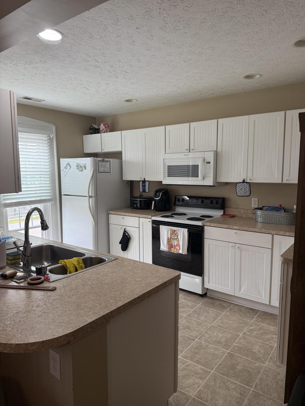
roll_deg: +0.0
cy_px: 203
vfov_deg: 71.6
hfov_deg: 56.8
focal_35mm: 24
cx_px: 152
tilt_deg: -5.8
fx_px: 282
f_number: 1.78
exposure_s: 1/120
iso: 160
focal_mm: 6.76
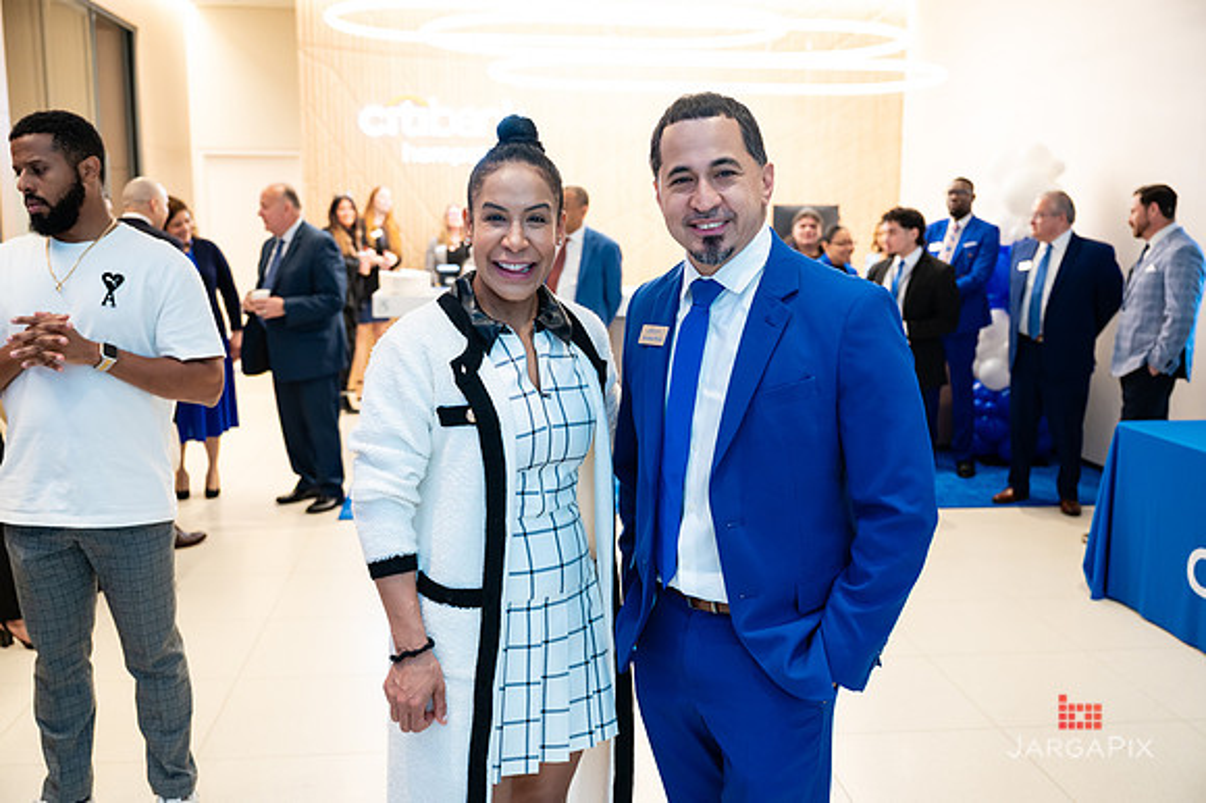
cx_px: 603
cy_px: 402
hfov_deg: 55.0
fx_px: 1160
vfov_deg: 38.2
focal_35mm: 35
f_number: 3.2
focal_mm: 34.5
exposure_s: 1/200
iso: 1250
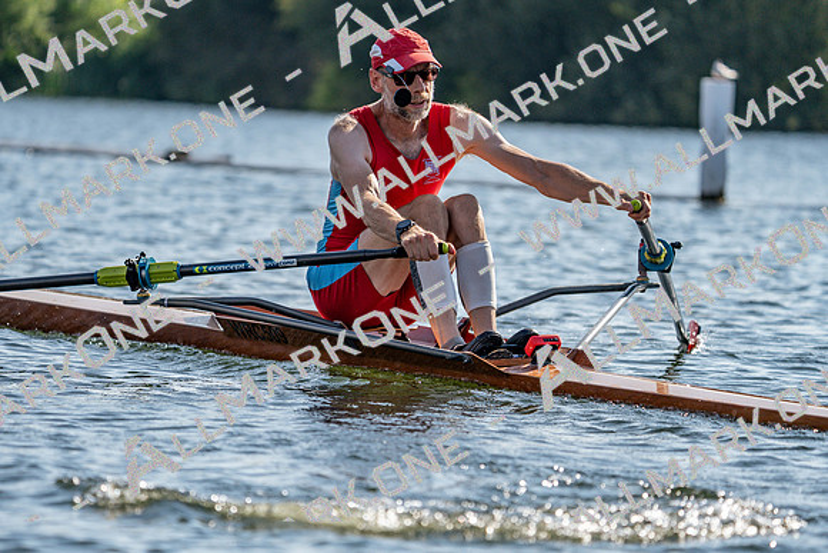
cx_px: 414
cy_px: 276
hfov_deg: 7.7
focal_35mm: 266
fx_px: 6119
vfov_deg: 5.2
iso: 200
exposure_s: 1/1600
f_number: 5.6
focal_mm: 266
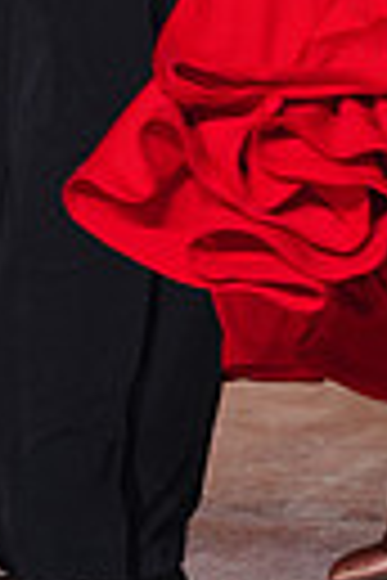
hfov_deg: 1.8
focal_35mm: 771
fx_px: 12431
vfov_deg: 2.7
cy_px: -544
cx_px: 295
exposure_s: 1/400
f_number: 2.8
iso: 1000
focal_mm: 171
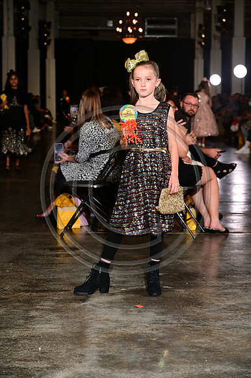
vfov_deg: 22.2
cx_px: 126
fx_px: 963
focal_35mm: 92
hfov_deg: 14.8
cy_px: 189
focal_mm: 92
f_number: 6.3
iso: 1000
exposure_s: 1/125
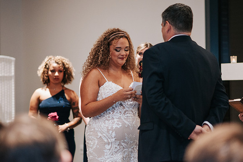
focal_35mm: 128
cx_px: 122
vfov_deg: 10.8
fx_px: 861
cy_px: 81
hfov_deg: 16.1
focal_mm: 85
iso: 800
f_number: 1.8
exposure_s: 1/160
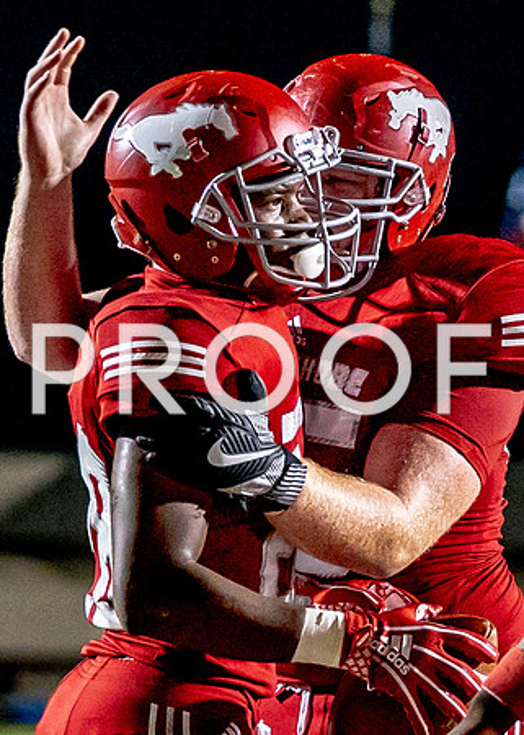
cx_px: 420
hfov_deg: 4.3
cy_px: 460
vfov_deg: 6.1
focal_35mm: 331
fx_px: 6913
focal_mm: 96
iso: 6400
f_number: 2.8
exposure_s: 1/1000
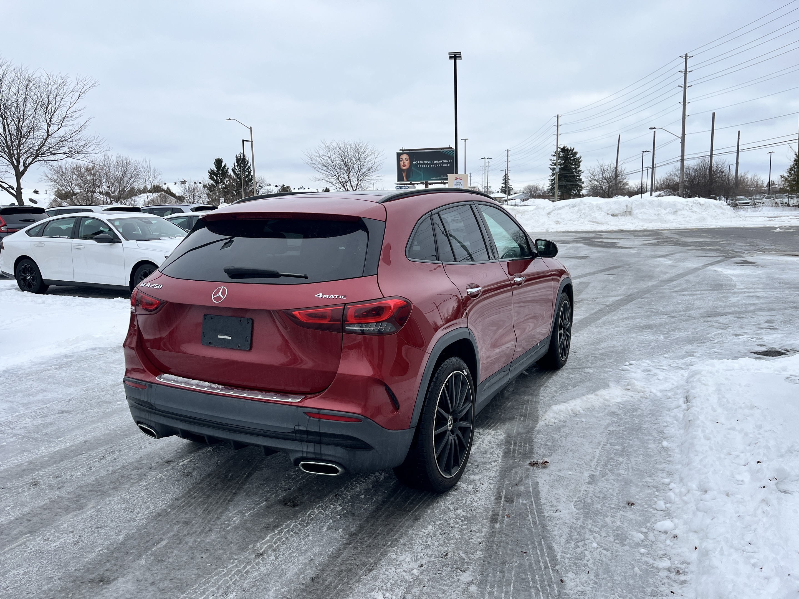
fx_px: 600
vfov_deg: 53.1
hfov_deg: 67.3
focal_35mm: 26
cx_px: 400
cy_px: 300
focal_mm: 5.1
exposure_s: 1/1600
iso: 50
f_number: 1.6
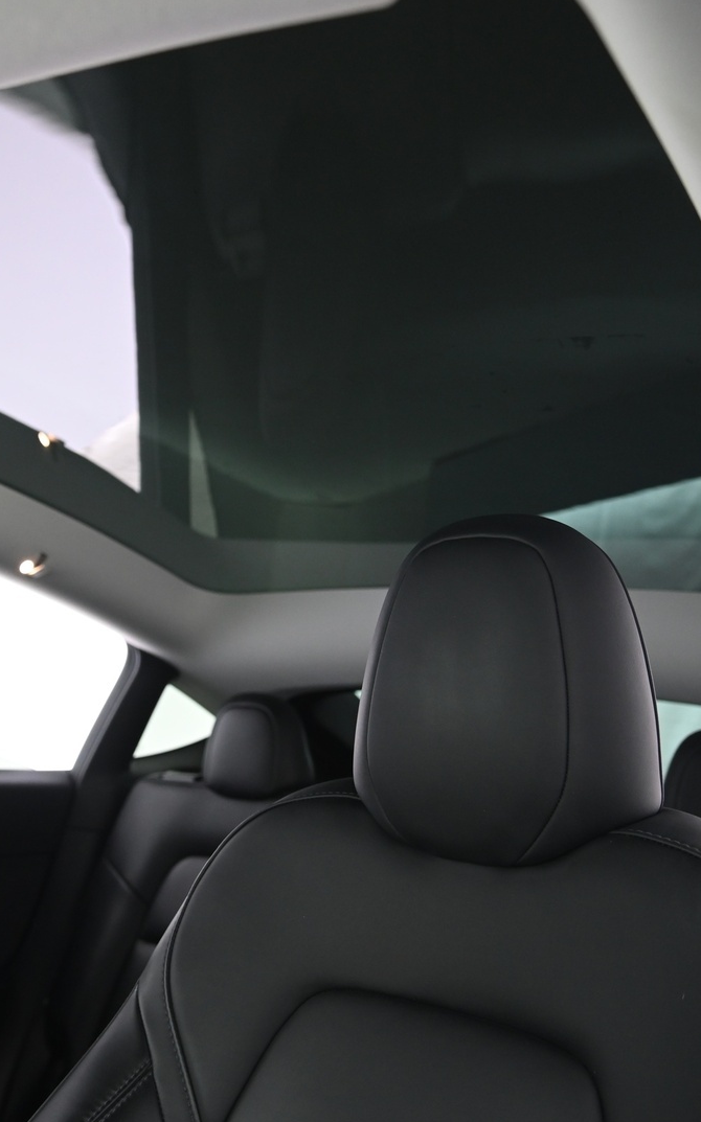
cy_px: 560
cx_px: 119
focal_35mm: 37
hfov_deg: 33.2
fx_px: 1132
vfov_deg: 52.8
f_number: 4
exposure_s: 1/20
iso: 2000
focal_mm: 24
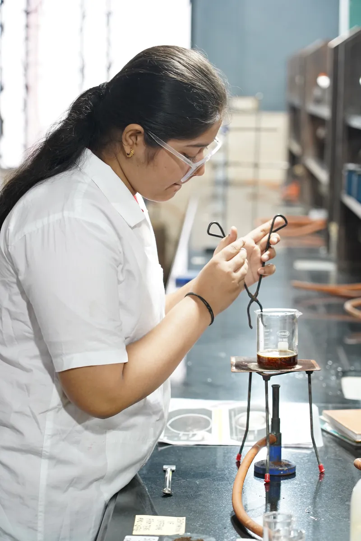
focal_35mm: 105
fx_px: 1579
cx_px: 180
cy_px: 270
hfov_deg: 13.0
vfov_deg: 19.5
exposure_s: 1/80
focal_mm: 105
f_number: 4.5
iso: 3200
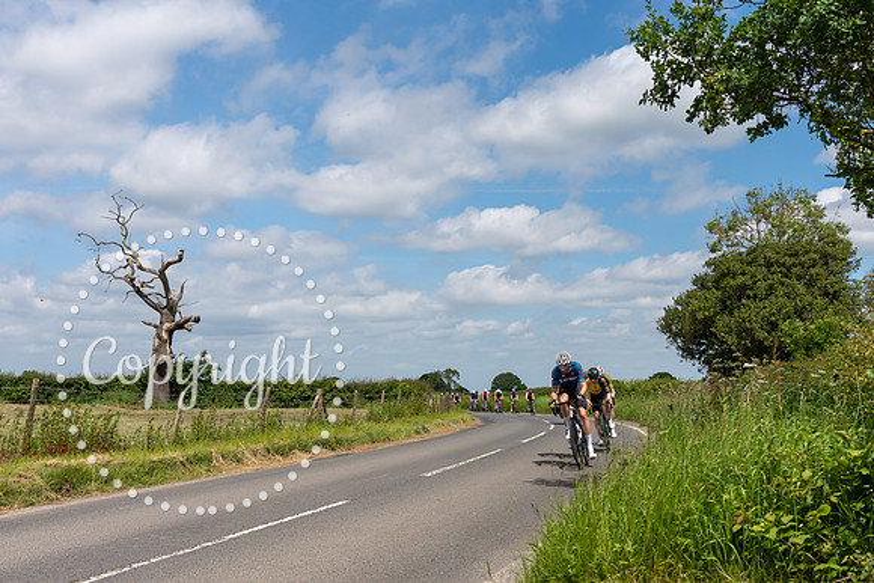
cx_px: 510
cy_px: 416
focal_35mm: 44
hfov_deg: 43.9
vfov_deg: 29.9
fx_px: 1080
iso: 100
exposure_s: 1/1250
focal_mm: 31
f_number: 6.3
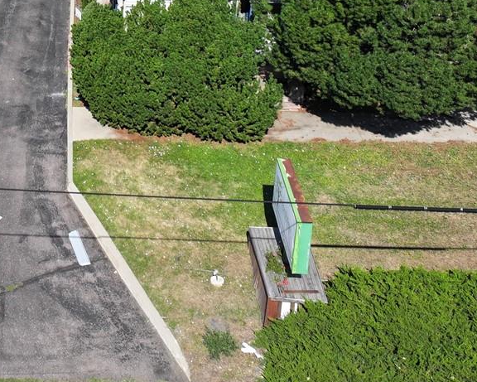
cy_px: -70
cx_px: 17
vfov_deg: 21.9
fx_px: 918
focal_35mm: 65
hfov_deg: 27.7
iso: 100
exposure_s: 1/1600
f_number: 2.8
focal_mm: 12.29
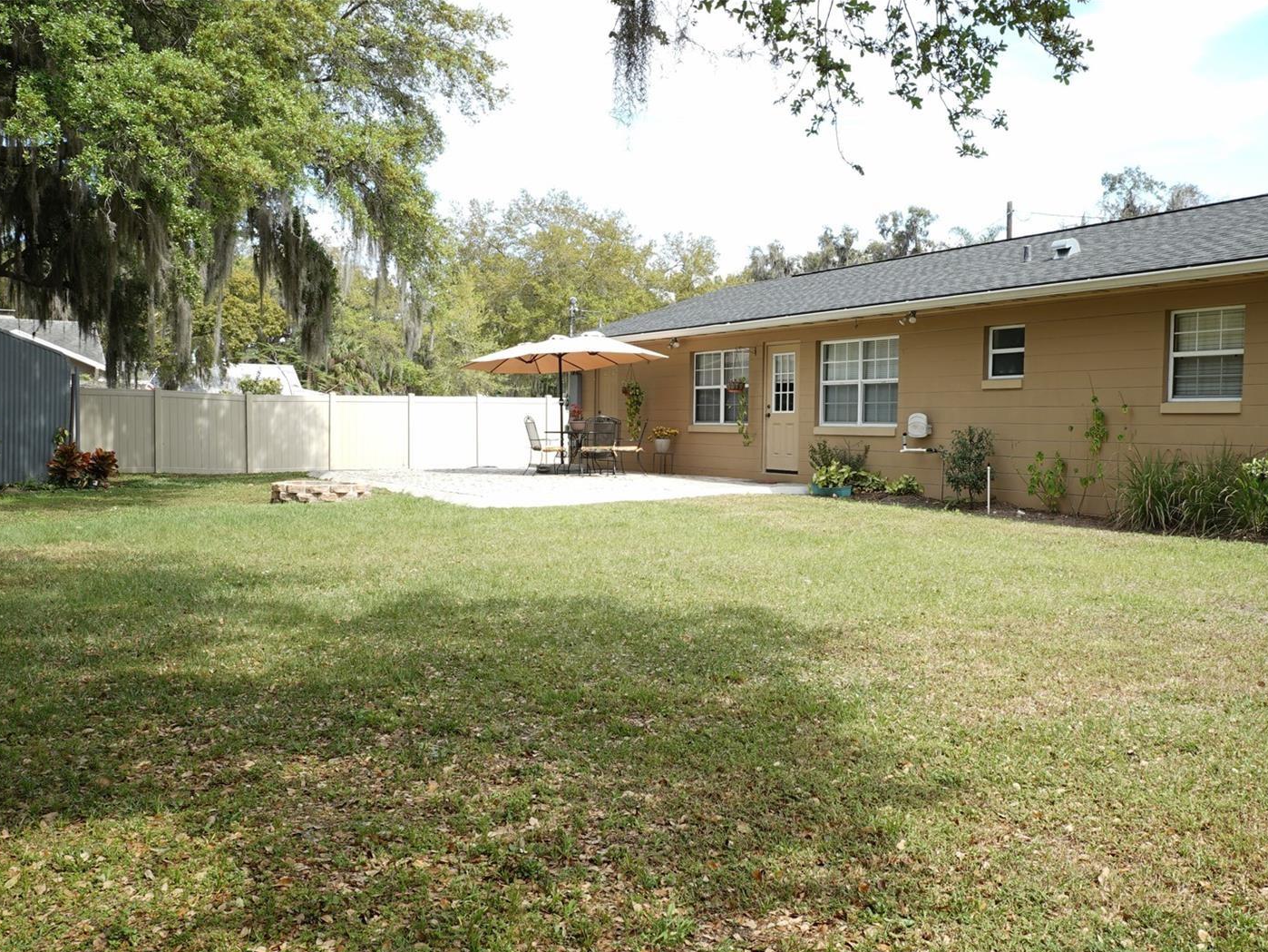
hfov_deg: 55.3
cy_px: 483
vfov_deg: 43.0
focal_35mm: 33
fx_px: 1209
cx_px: 684
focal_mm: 20
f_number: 14
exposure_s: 1/8
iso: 50
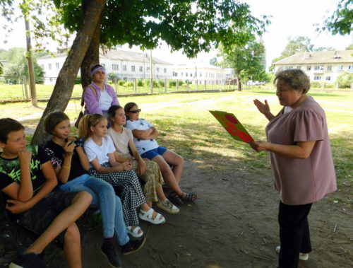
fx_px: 235
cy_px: 134
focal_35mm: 23
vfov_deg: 59.2
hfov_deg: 73.7
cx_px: 176
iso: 125
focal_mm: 4
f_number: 3
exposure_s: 1/320
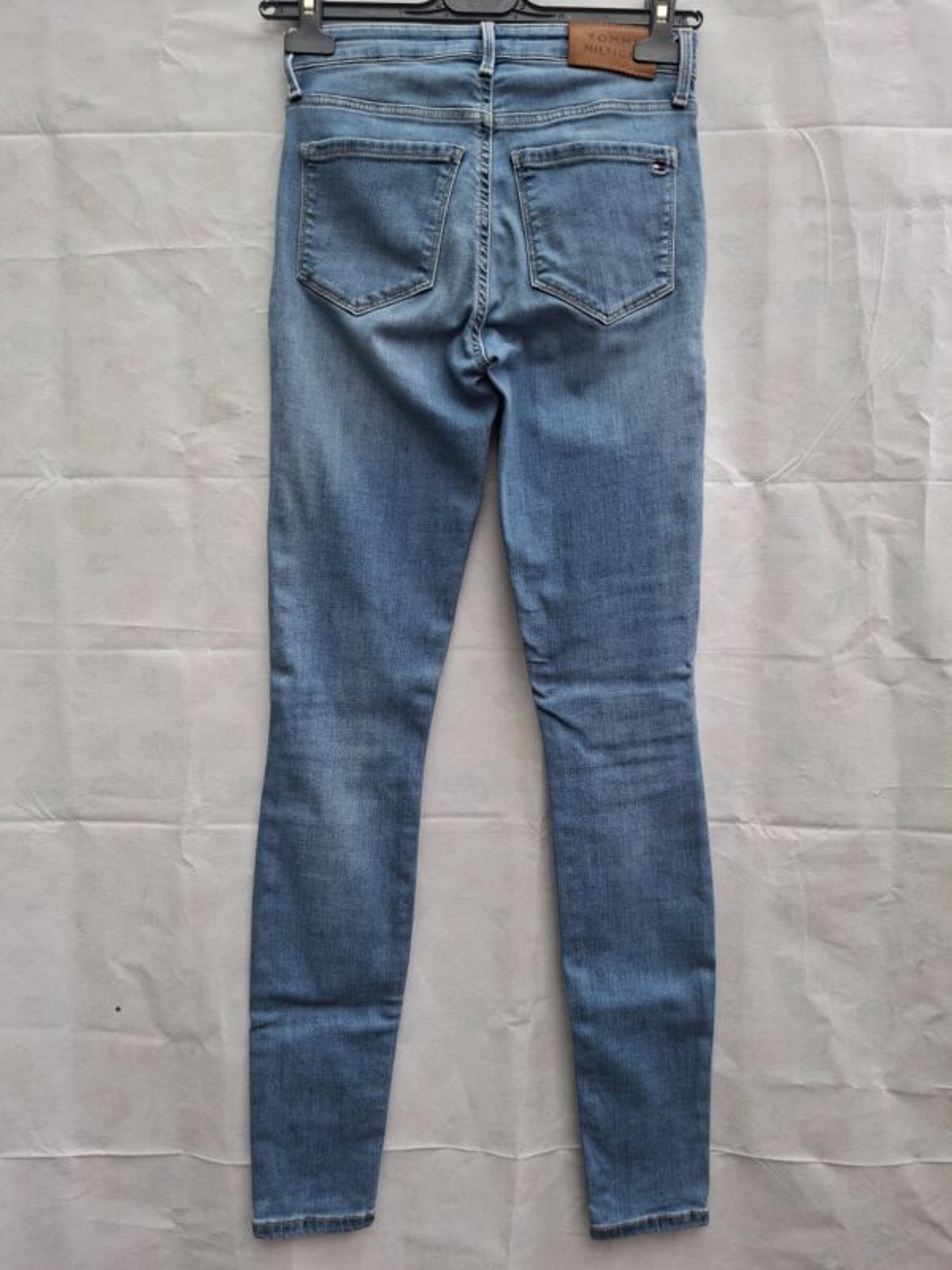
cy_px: 635
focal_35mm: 23
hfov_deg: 58.9
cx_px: 476
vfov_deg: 73.9
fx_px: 843
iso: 50
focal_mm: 5.54
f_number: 1.8
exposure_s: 1/100
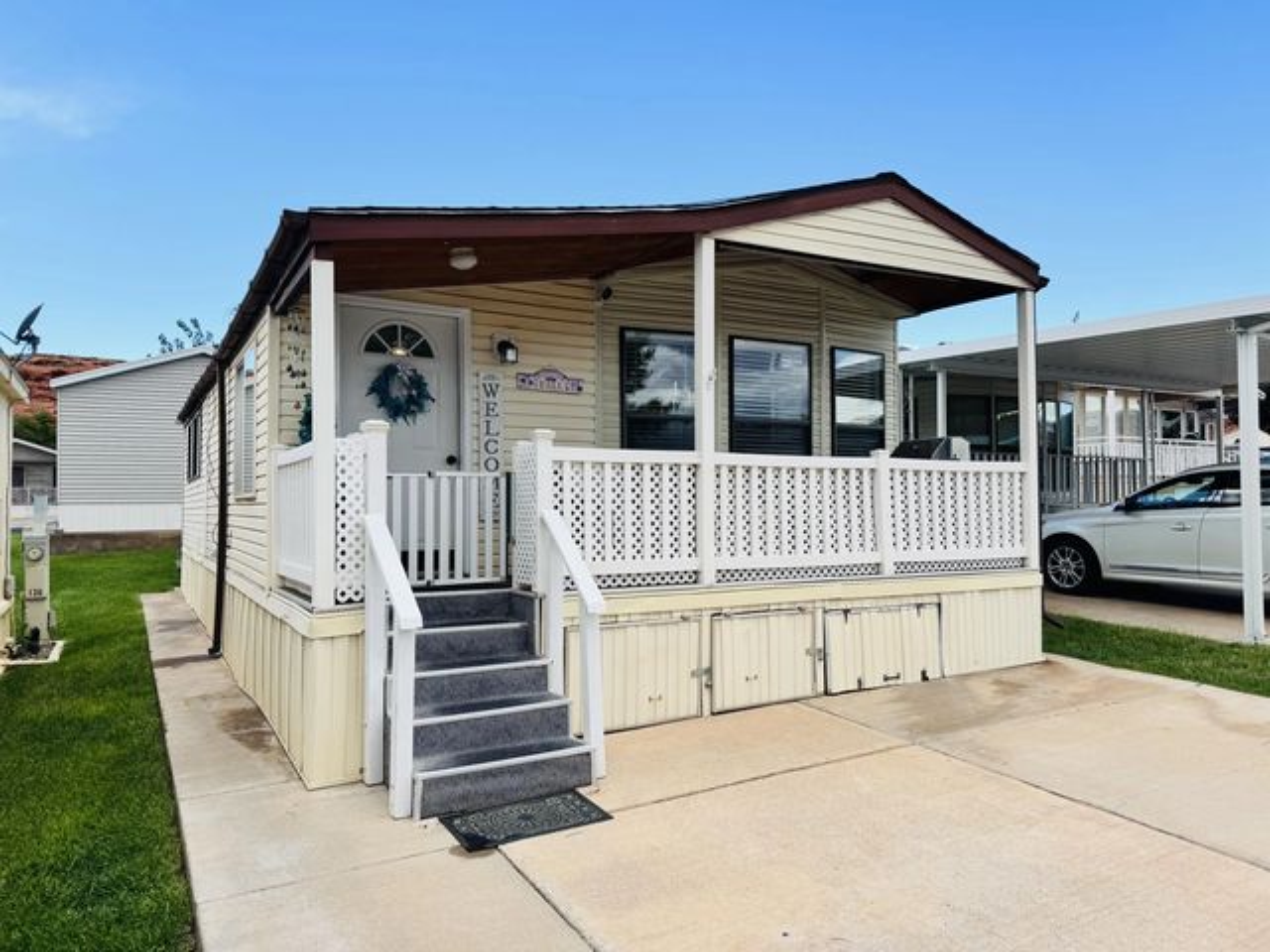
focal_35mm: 24
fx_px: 881
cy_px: 476
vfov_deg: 56.8
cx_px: 635
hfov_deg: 71.6
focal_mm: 6.76
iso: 80
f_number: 1.78
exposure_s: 1/2833
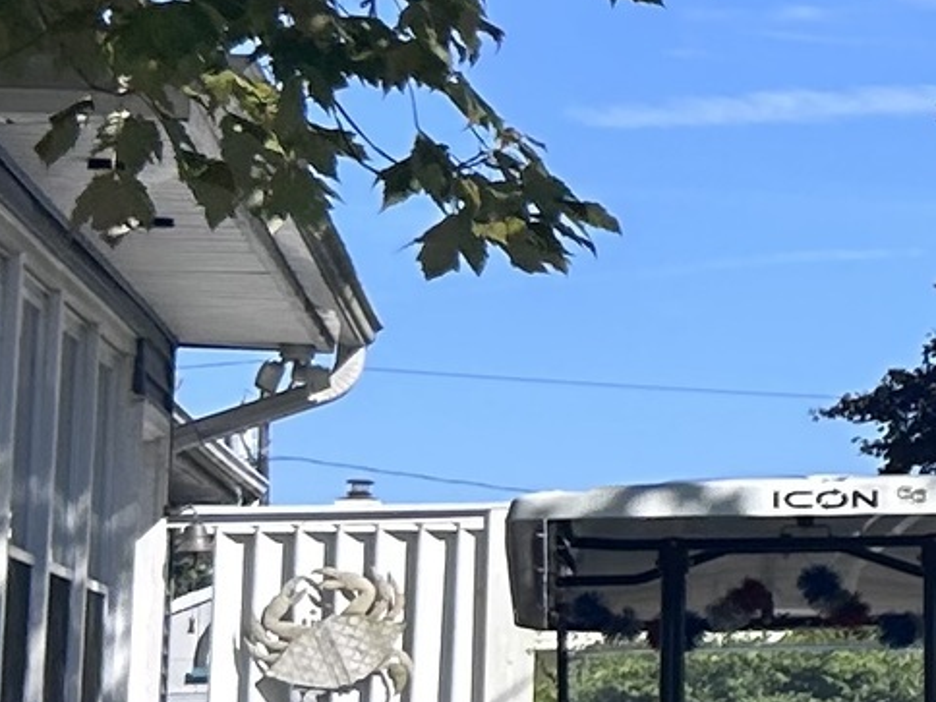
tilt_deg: +8.3
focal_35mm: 165
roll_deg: +1.2
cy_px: 141
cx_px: 2686
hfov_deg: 9.6
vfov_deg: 9.0
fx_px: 4462
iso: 50
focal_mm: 5.7
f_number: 1.5
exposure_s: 1/4831
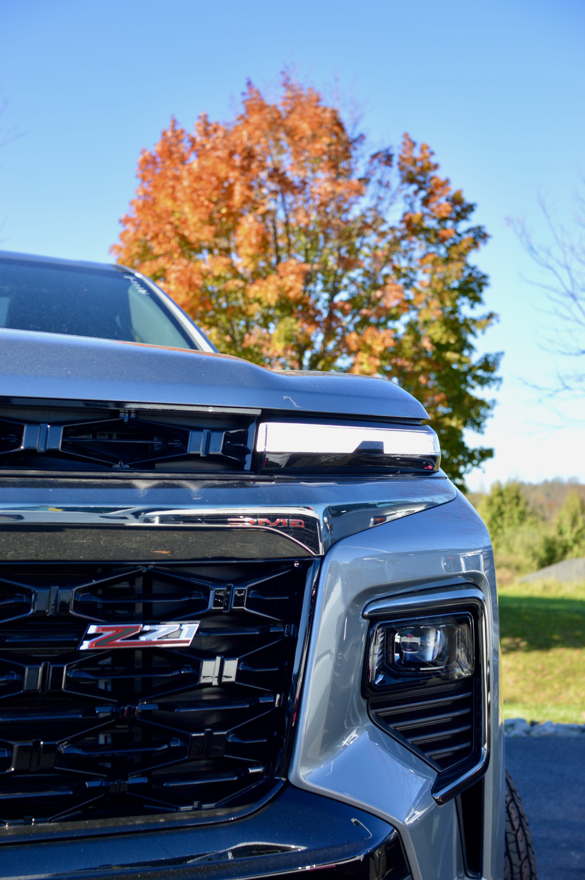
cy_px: 440
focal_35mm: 45
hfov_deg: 29.8
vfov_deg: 43.6
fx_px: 1099
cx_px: 292
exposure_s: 1/160
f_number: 6.3
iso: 100
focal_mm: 30
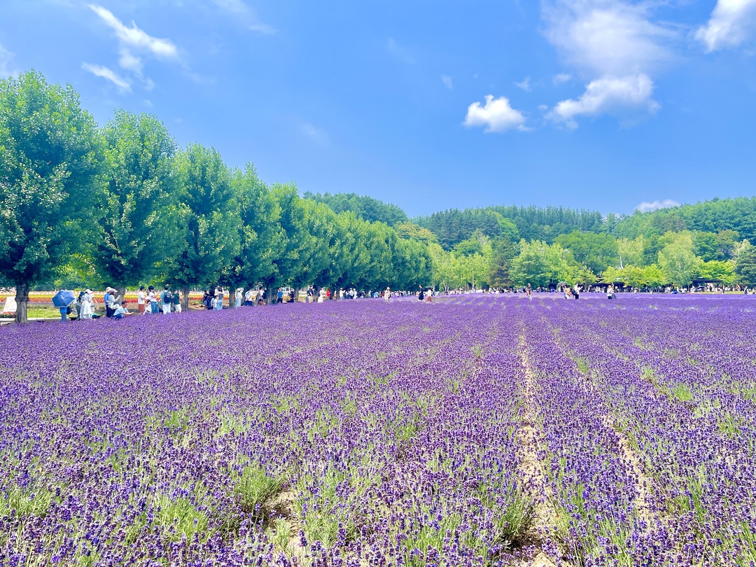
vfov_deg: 54.9
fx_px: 546
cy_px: 284
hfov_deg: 69.4
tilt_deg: +3.1
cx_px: 378
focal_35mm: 25
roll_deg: -0.2
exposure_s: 1/1339
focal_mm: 5.1
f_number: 1.6
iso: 32
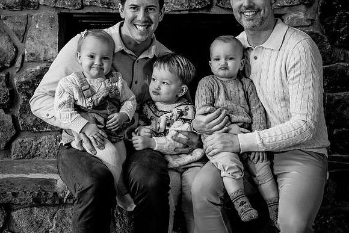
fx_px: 551
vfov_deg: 23.9
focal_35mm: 57
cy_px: 110
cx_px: 197
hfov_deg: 35.1
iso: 800
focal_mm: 44
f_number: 4.5
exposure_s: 1/250
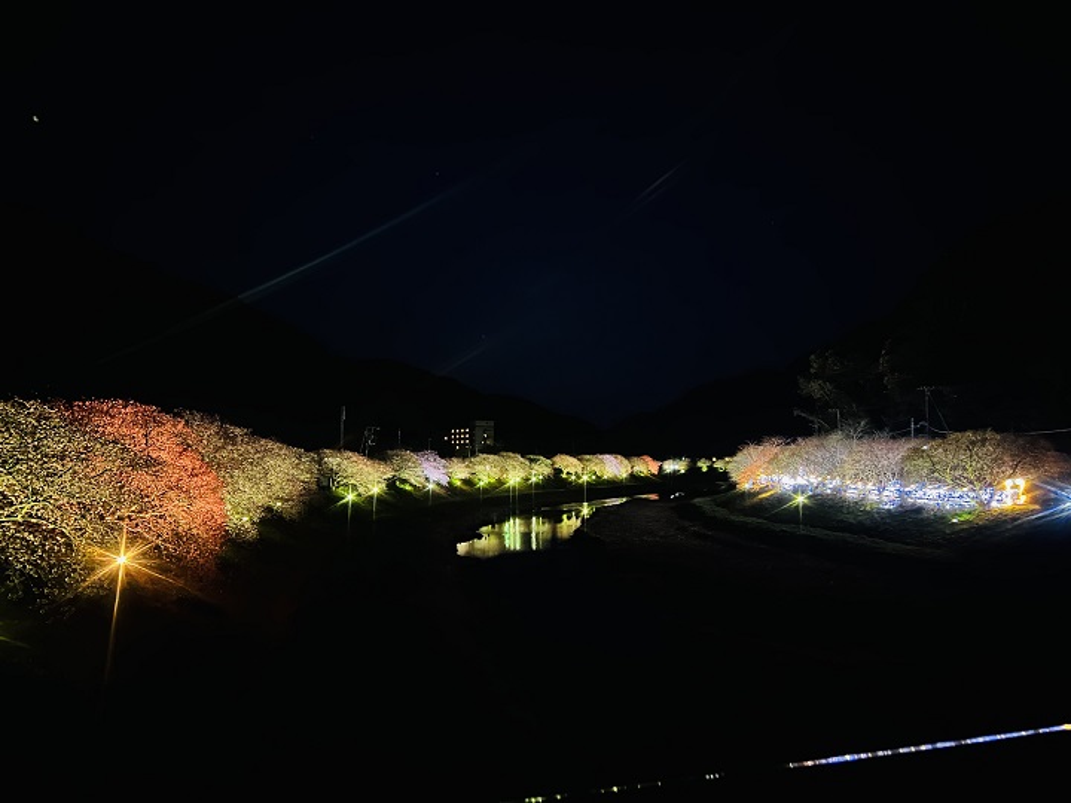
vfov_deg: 53.1
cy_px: 402
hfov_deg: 67.3
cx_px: 536
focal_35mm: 26
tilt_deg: +3.5
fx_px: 804
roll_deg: -0.1
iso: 1250
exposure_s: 1/9
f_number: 1.5
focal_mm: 5.7
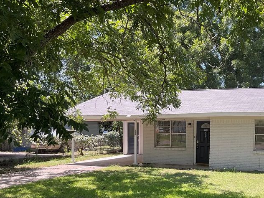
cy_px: 147
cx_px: 190
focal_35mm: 47
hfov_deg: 39.6
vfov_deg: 30.4
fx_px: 358
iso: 16
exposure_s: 1/355
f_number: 1.8
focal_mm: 3
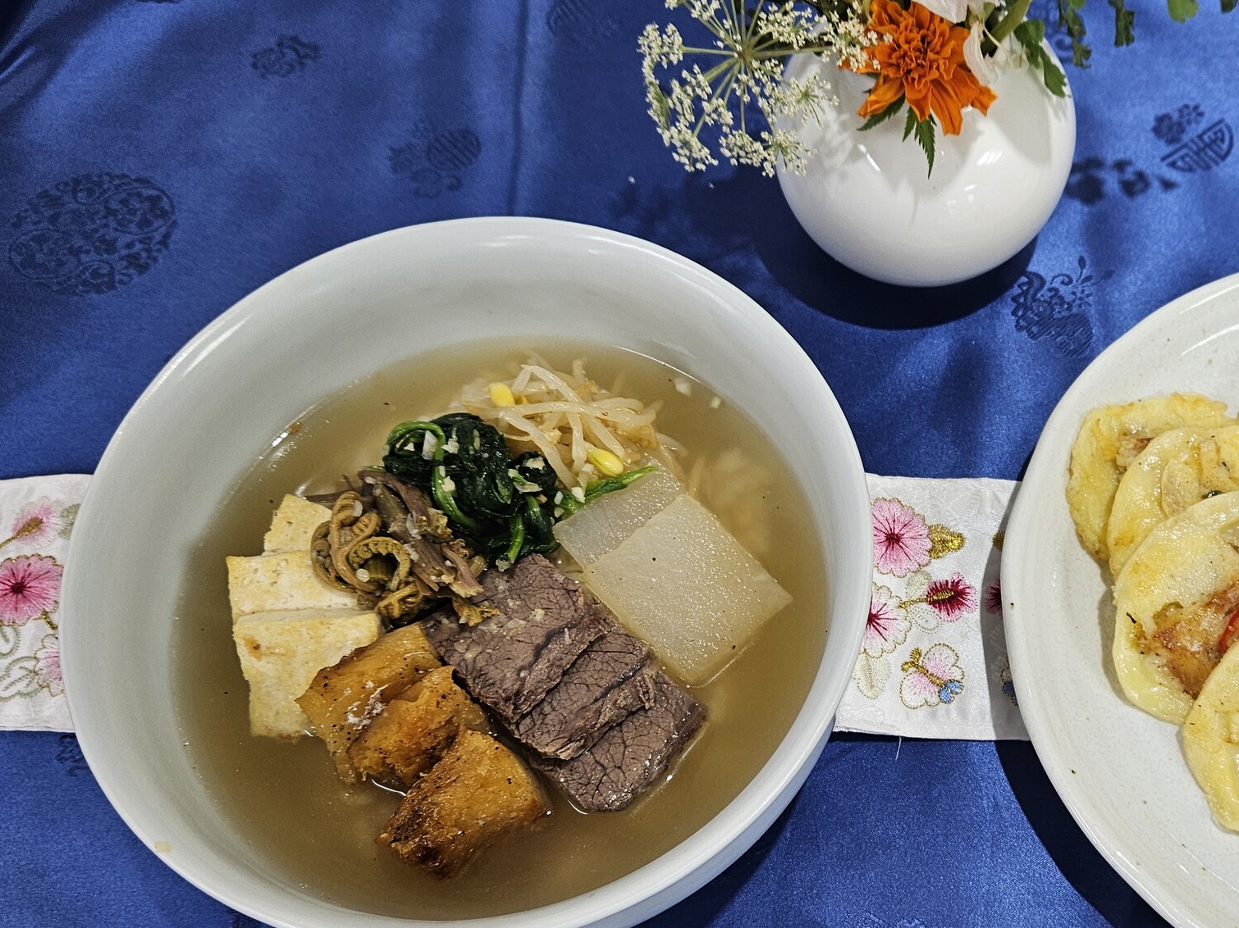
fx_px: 1396
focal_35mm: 39
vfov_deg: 36.6
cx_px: 895
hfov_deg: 46.5
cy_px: 572
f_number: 1.8
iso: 80
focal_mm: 5.4
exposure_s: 1/120
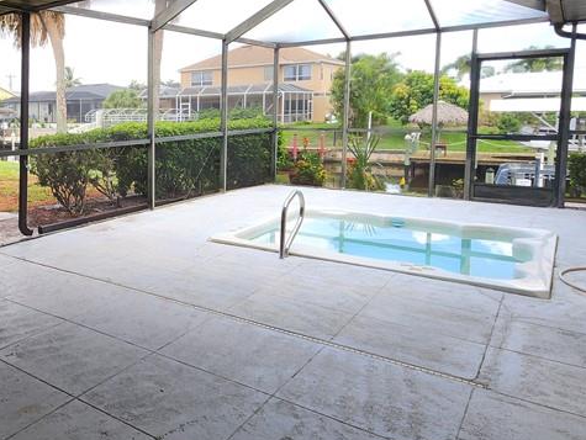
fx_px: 474
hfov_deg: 53.6
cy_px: 158
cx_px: 37
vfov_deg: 49.2
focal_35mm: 28
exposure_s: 1/294
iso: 50
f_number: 2.2
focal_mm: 2.2
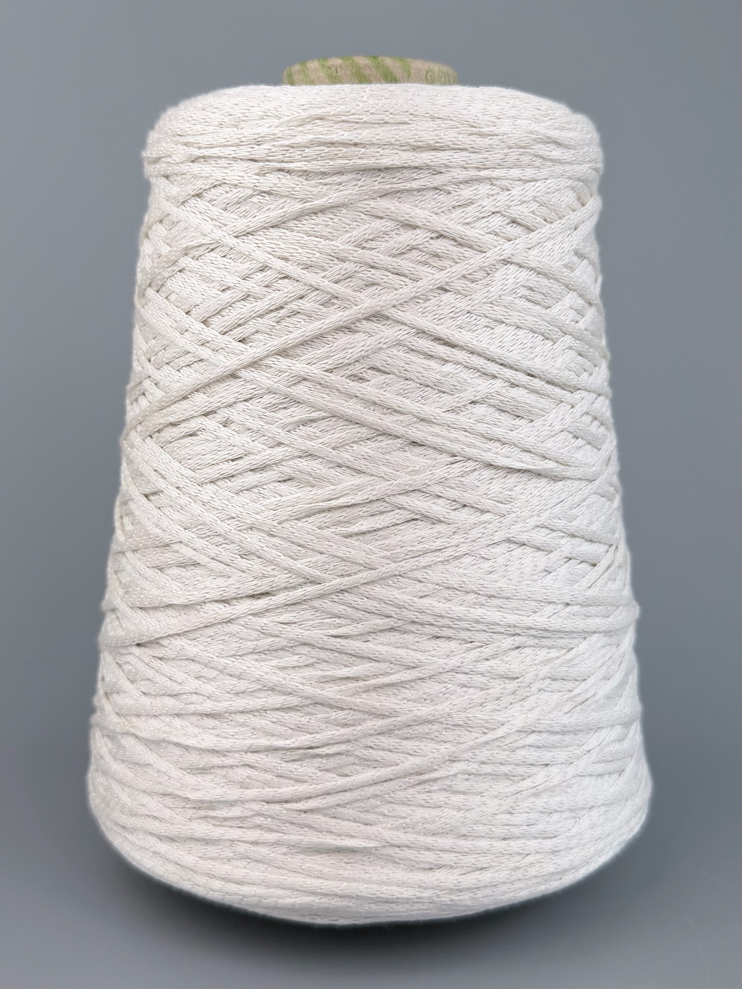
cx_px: 371
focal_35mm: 24
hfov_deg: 56.8
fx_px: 686
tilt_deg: -5.8
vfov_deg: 71.6
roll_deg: +0.8
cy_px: 494
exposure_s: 1/1949
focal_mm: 6.76
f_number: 1.78
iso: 80
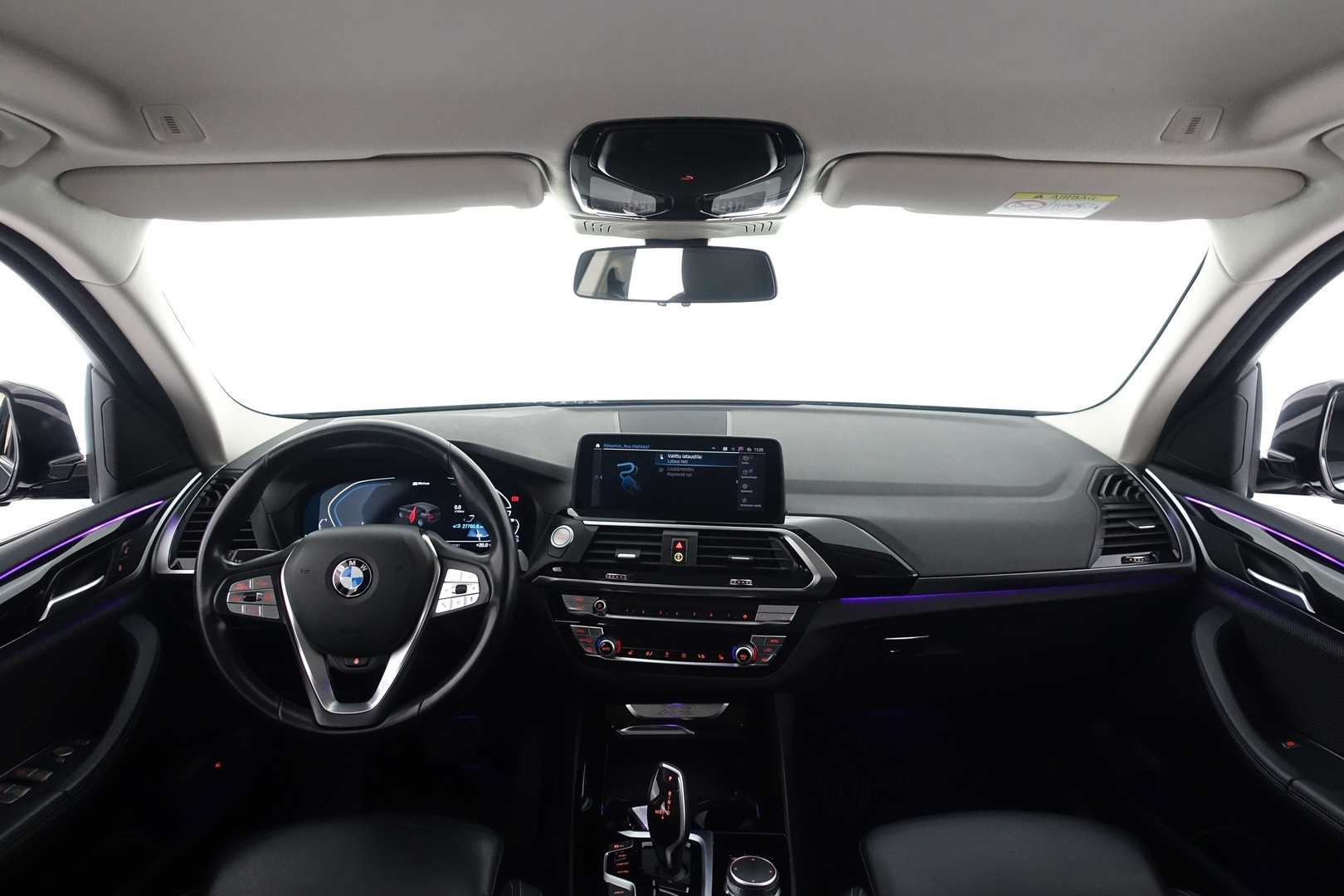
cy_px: 448
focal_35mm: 24
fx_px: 896
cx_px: 672
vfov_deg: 53.1
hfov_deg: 73.7
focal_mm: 8.8
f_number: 2.5
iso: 1000
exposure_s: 1/30
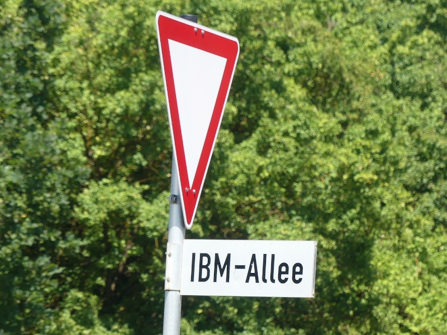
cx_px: 224
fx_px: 3745
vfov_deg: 5.1
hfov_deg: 6.8
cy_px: 168
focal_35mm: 290
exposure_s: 1/400
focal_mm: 52.3
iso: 100
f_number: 4
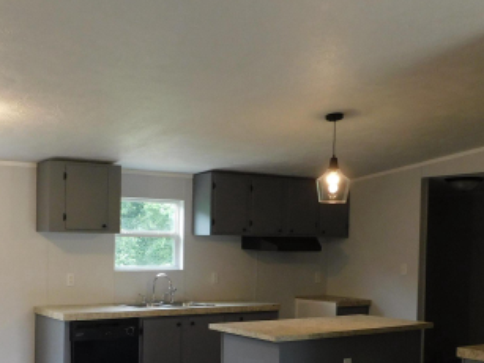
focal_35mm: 50
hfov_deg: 37.7
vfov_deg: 28.6
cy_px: 276
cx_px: 157
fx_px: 699
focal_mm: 4
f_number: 3
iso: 180
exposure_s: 1/30
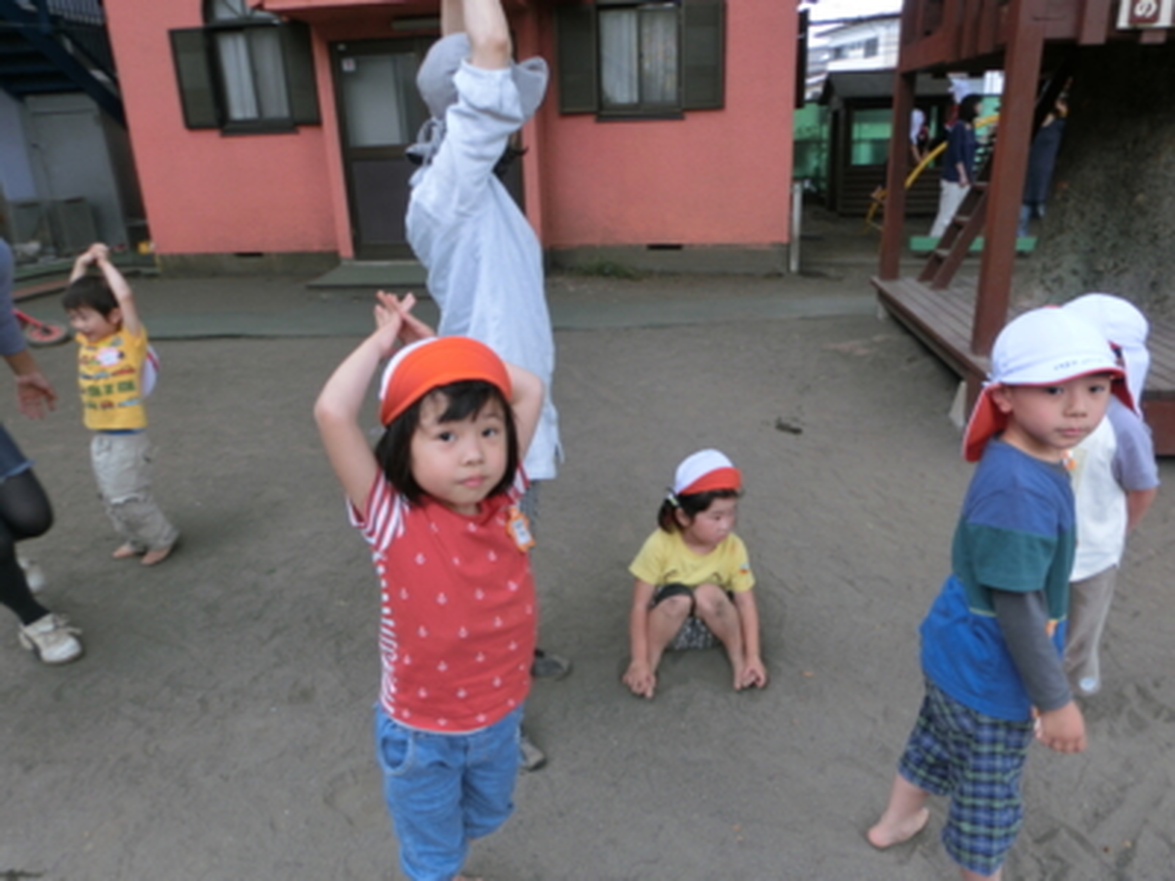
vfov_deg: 56.8
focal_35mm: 24
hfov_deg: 71.6
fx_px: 815
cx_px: 588
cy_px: 440
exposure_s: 1/160
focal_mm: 4.24
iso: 80
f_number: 3
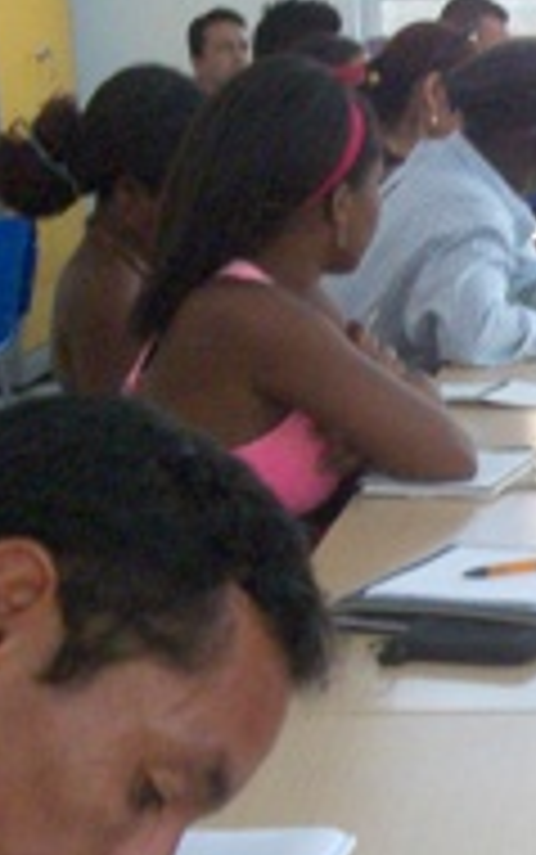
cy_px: 745
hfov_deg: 10.5
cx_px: 658
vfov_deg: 16.8
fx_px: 2870
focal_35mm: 123
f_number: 3.2
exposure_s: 1/160
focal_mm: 7.1
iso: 235
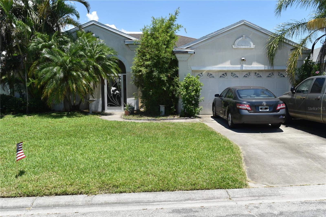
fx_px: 326
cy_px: 108
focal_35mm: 36
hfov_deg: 53.1
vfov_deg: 36.9
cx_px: 163
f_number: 8
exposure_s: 1/250
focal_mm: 24
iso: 110
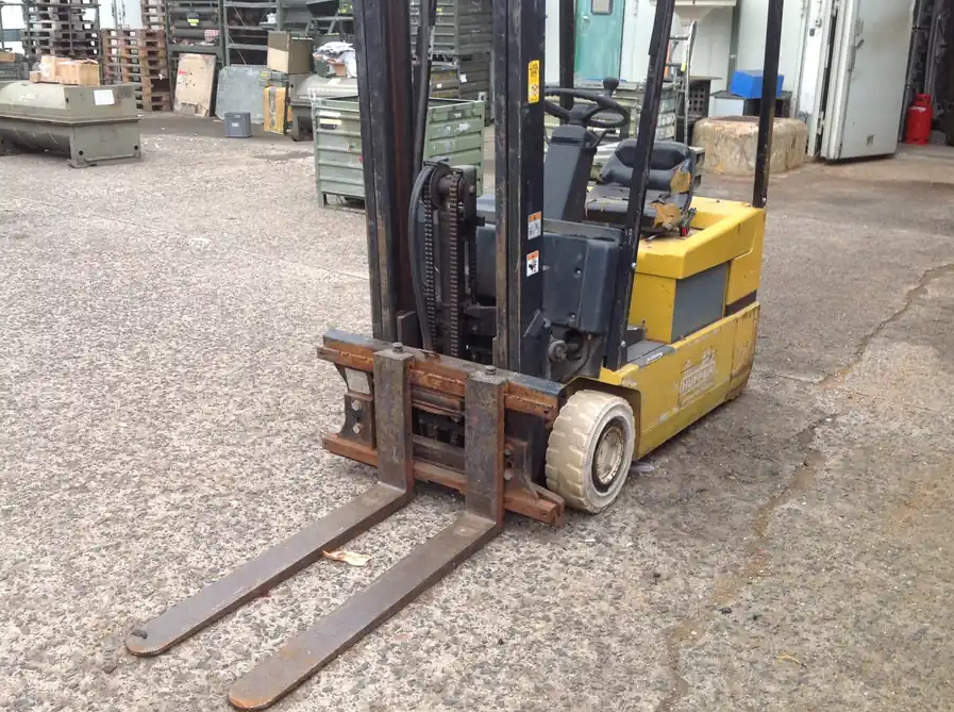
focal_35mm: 39
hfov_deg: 47.9
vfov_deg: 36.7
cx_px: 488
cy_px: 336
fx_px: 1073
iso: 50
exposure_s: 1/152
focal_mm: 4.28
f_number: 2.4
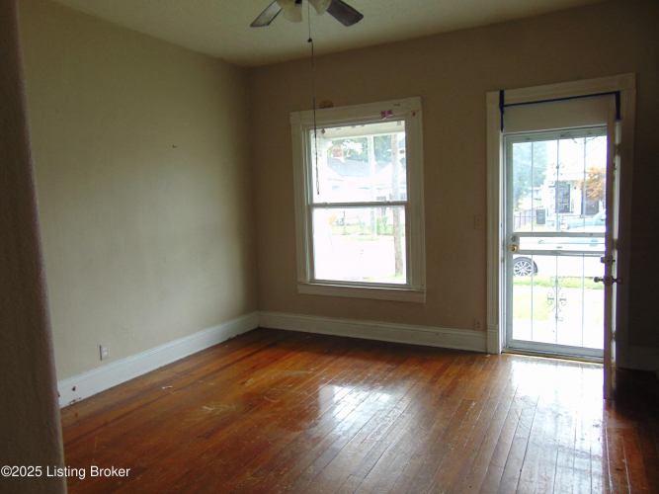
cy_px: 247
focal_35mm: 25
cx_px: 330
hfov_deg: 69.4
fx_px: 476
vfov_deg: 54.9
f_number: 3
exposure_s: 1/30
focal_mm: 4.5
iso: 80
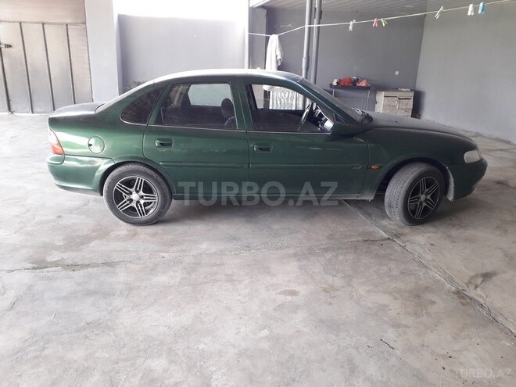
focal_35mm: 27
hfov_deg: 65.3
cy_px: 194
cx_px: 258
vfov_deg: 51.4
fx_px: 402
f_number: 1.9
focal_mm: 3.6
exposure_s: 1/50
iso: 80
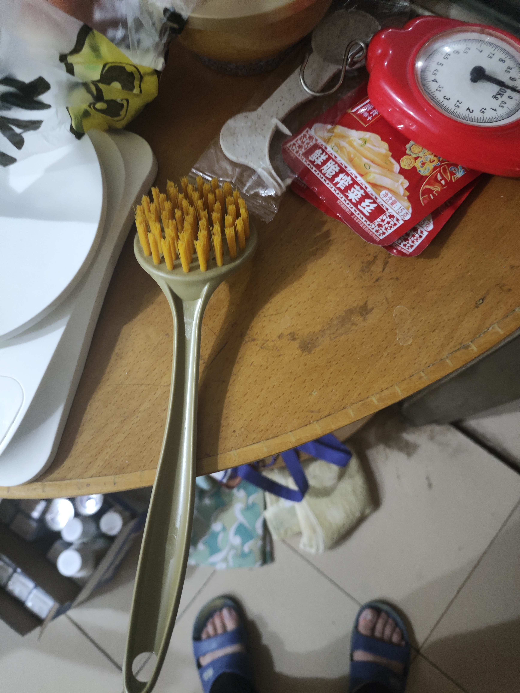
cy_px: 346
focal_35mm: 25
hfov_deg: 54.9
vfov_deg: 69.4
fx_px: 500
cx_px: 260
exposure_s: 1/16.7
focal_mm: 4.71
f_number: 1.79
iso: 1819
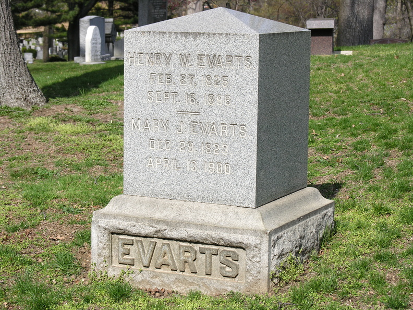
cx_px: 206
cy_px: 155
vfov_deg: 15.7
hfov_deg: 20.9
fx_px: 1122
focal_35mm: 94
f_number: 5
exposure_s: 1/255
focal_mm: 24
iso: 50
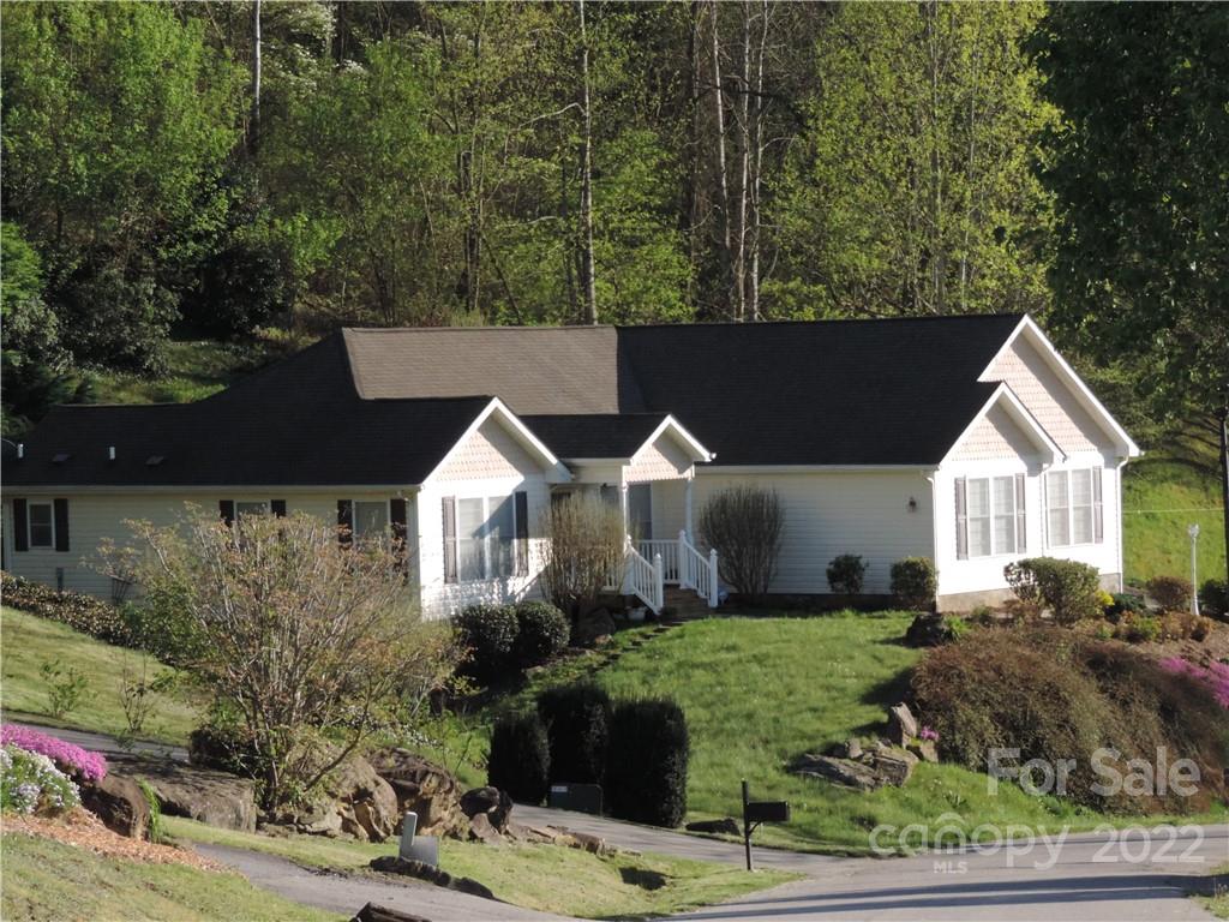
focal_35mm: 135
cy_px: 461
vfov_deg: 11.0
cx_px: 614
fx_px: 4793
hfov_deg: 14.6
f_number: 4.3
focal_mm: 24
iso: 500
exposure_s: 1/1600
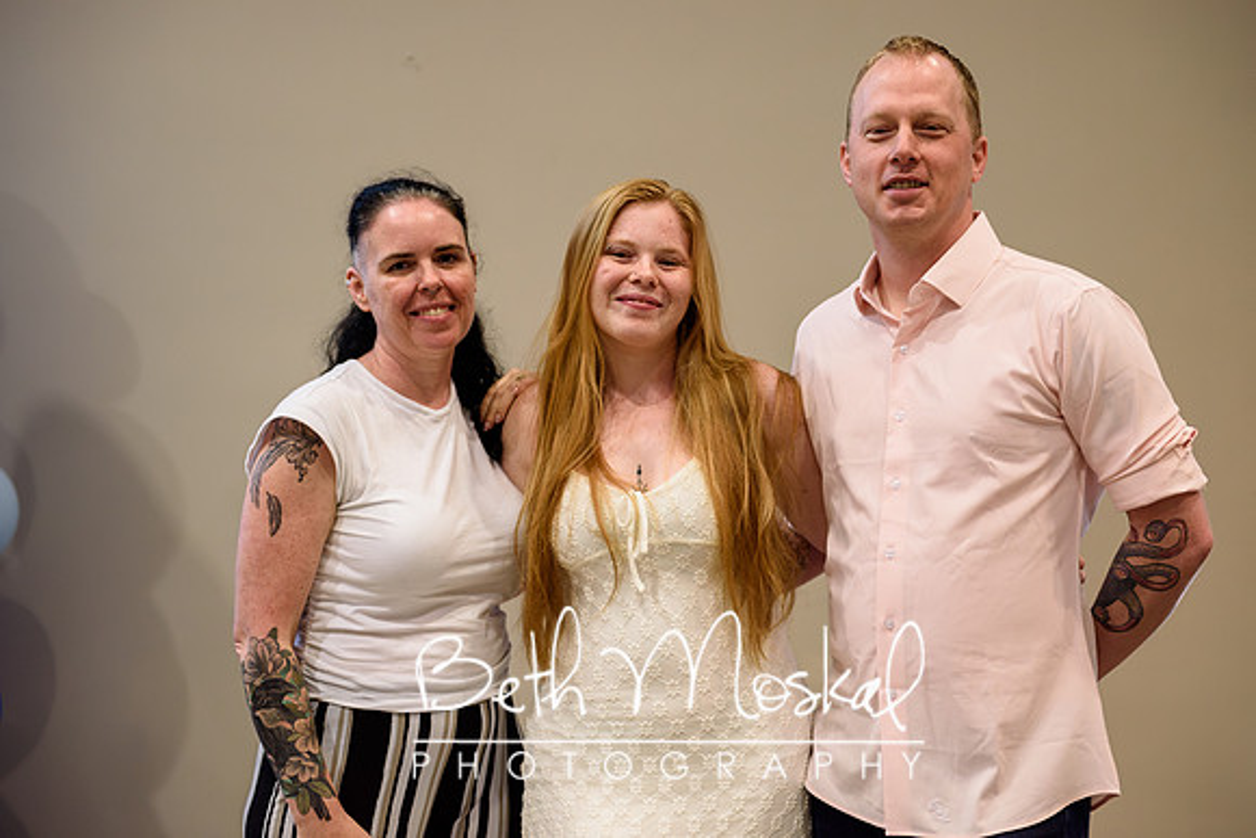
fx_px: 2242
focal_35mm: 64
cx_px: 651
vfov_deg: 21.2
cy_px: 404
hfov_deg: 31.3
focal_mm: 62
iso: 1000
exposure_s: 1/160
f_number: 2.8
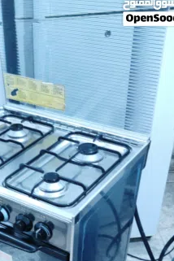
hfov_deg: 26.2
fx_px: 362
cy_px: 209
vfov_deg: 38.1
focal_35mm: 50
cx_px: 23
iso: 555
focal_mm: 4.25
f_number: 1.8
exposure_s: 1/33.3
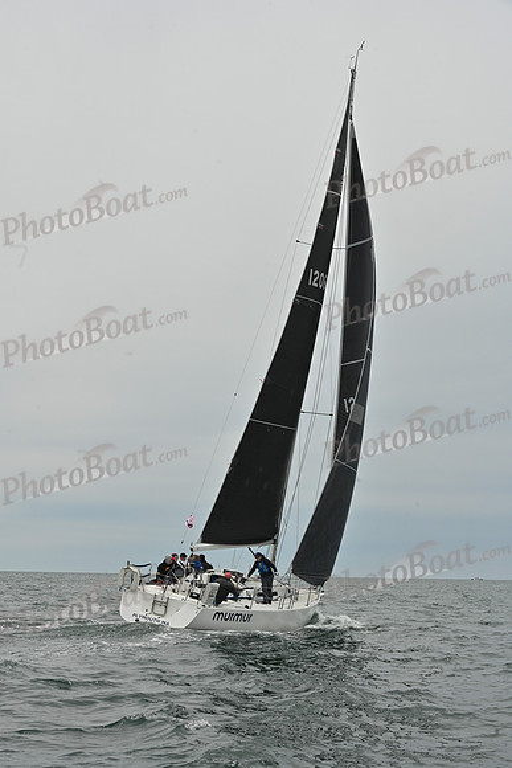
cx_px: 256
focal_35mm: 70
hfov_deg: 19.5
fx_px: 1492
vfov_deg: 28.8
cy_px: 384
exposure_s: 1/1000
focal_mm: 70
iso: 320
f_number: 10
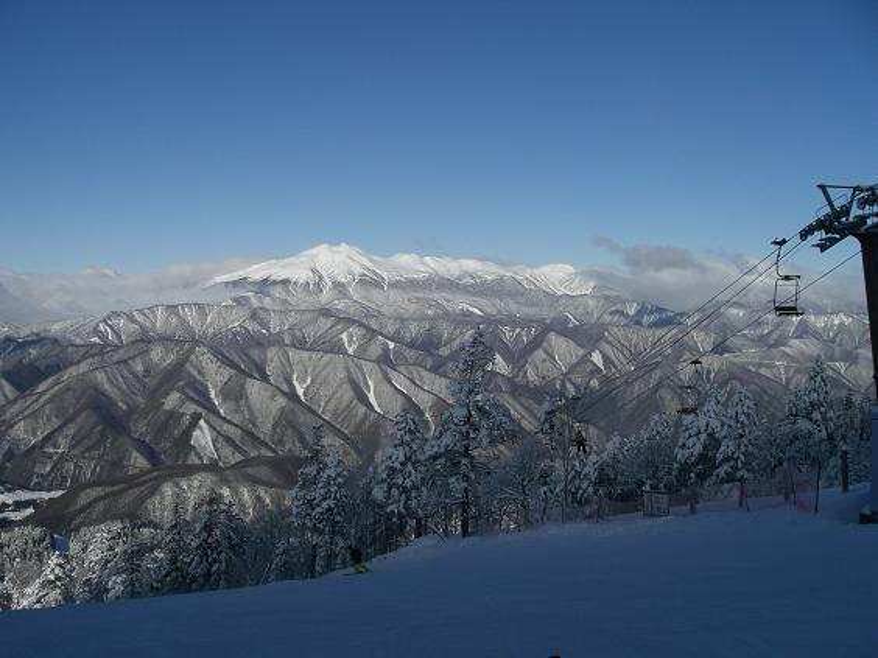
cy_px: 329
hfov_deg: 49.0
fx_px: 964
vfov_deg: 37.7
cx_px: 439
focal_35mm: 38
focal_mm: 6.3
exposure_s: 1/2000
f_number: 4.4
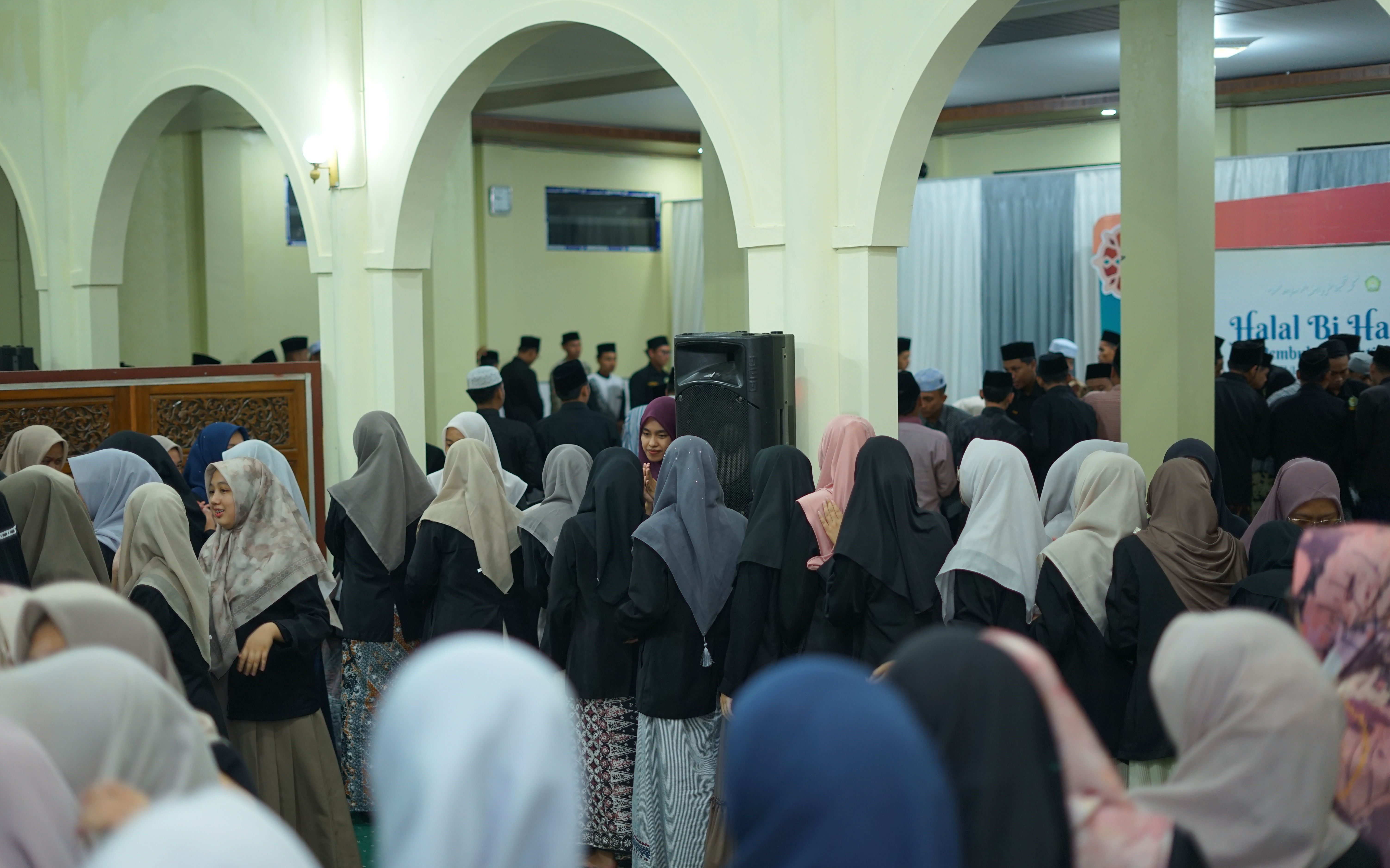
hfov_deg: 39.6
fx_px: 1932
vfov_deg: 25.3
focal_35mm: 51
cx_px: 695
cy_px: 457
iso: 800
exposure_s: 1/125
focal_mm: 50
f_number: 1.8
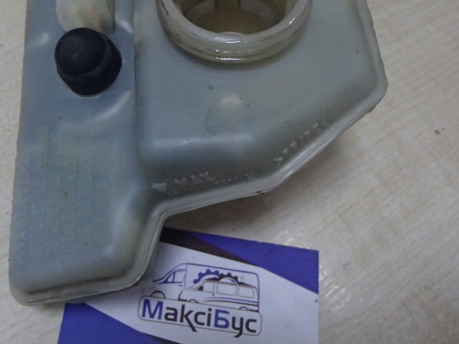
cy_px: 119
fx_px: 650
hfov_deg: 38.8
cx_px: 187
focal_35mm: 49
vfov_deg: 29.5
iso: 800
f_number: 4.7
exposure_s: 1/60
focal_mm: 6.64
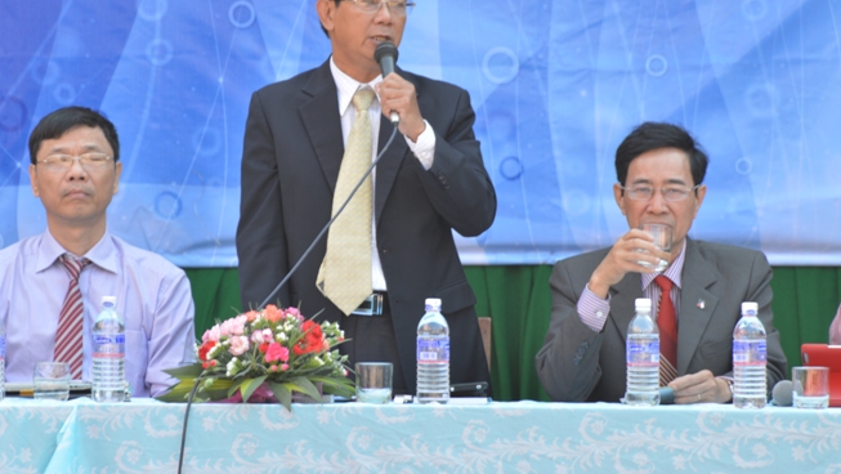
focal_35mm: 542
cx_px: 373
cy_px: 157
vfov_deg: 2.2
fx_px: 12092
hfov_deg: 4.0
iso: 125
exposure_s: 1/40
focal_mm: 300
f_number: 8
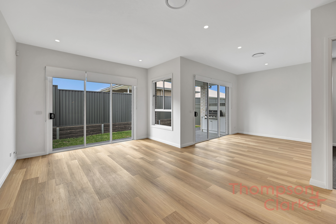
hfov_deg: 104.2
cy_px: 112
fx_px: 131
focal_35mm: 14
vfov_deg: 81.2
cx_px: 168
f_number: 4.5
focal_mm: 14
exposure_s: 1/15
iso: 100
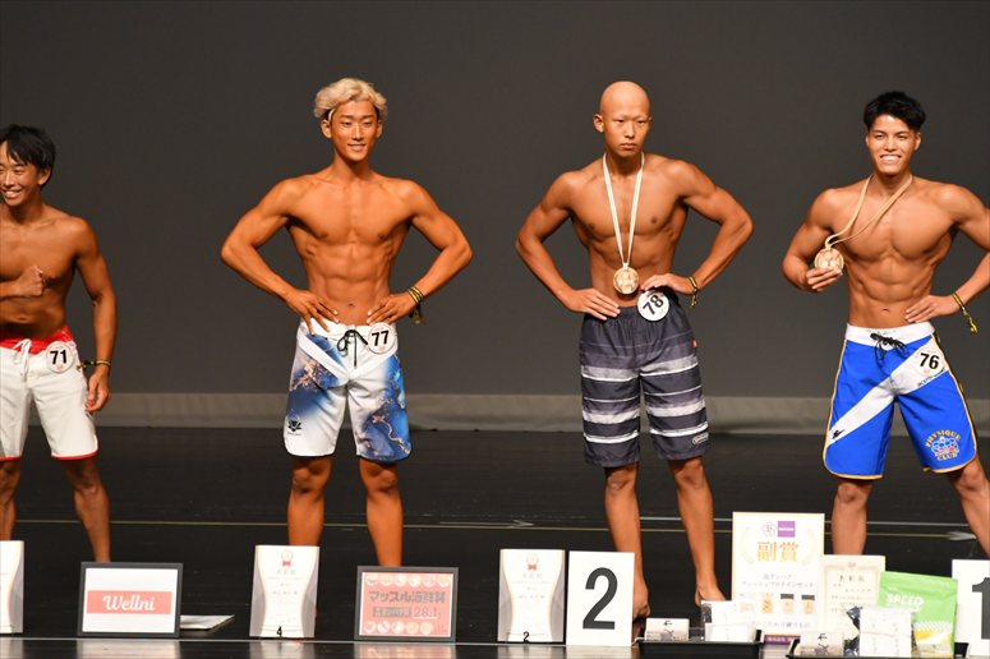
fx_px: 8658
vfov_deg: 4.4
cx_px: 495
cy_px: 330
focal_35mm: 315
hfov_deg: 6.5
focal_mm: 210
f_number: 5.6
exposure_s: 1/400
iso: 2000
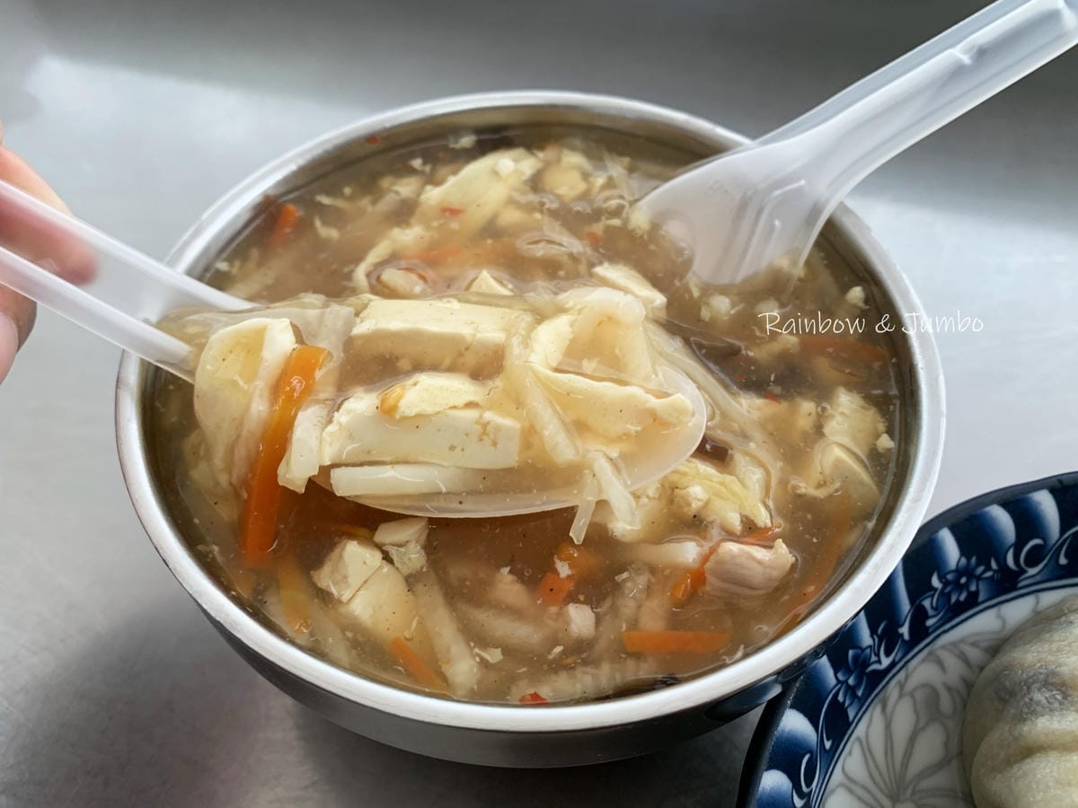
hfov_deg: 67.3
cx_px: 539
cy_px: 404
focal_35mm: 26
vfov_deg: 53.1
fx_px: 810
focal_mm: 4.25
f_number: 1.8
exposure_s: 1/120
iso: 80
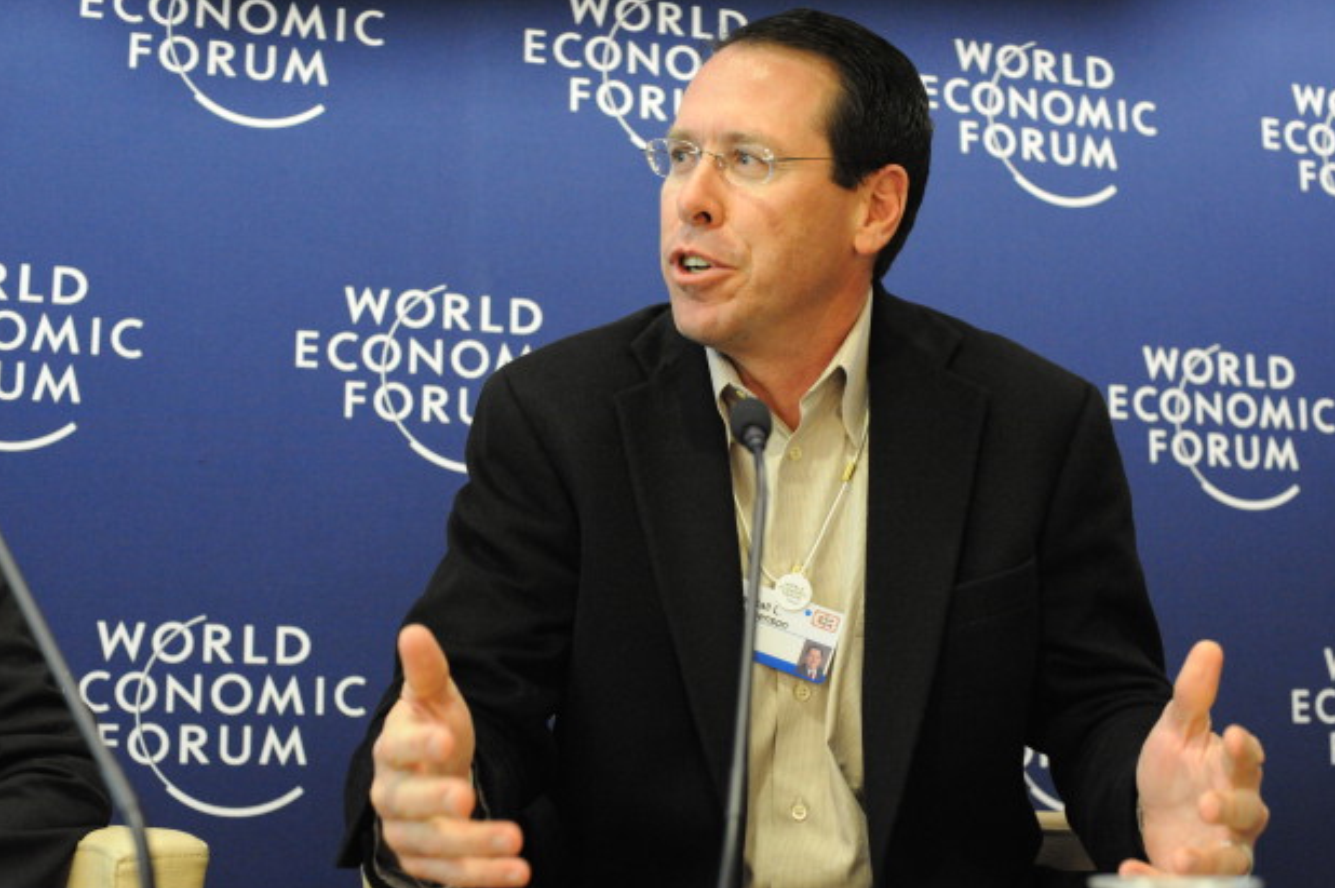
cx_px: 672
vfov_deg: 26.4
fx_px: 1890
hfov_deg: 38.9
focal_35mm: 51
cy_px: 446
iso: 6400
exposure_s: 1/80
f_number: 4.5
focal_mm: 50
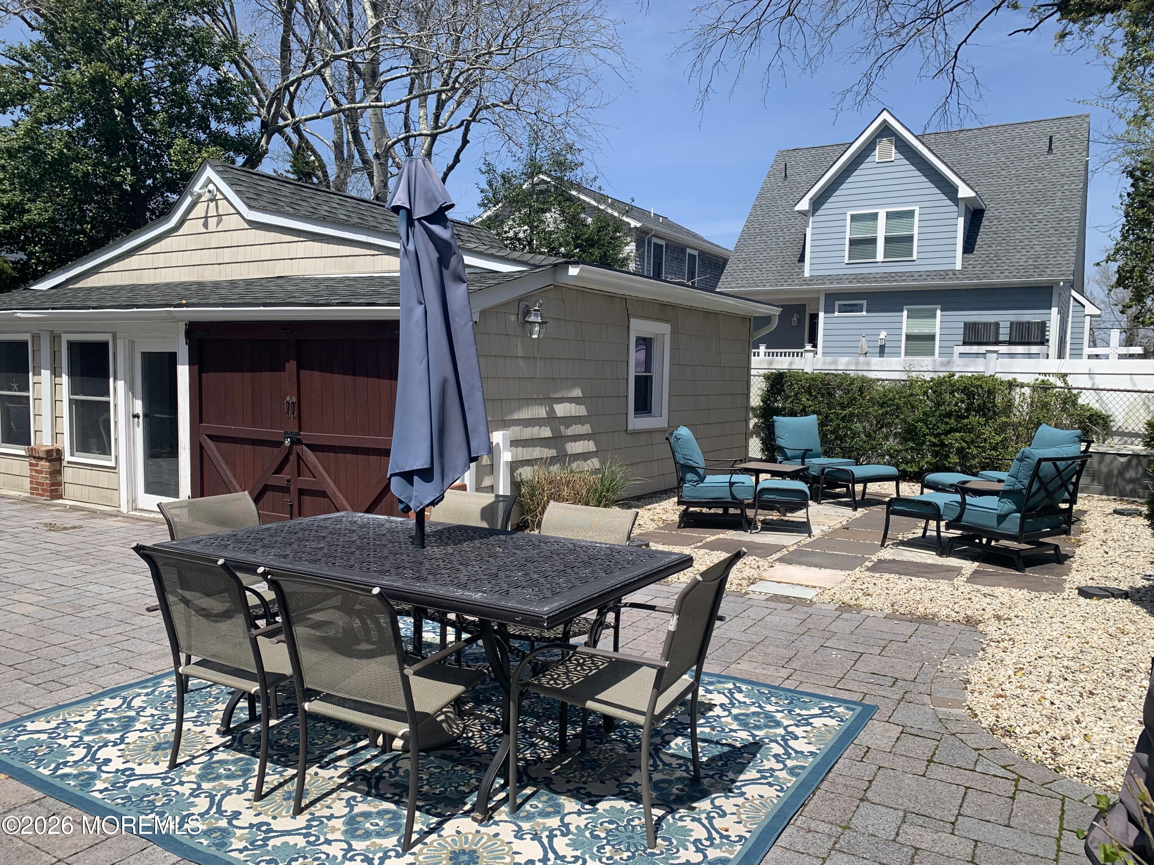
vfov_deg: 53.1
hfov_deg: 67.3
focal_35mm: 26
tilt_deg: -4.9
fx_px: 867
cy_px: 432
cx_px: 577
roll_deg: -0.8
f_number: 1.8
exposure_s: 1/2755
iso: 25
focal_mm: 4.25
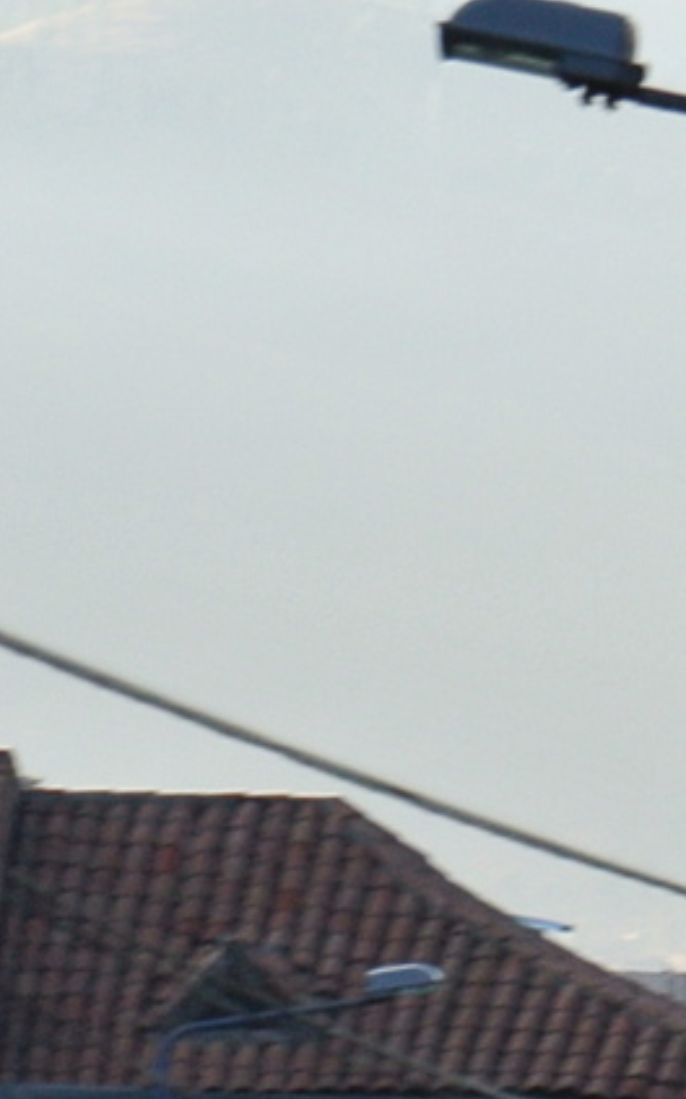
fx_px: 24943
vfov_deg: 2.5
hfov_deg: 1.6
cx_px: 2172
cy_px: 787
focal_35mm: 833
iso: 100
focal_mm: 51.2
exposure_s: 1/80
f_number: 4.2
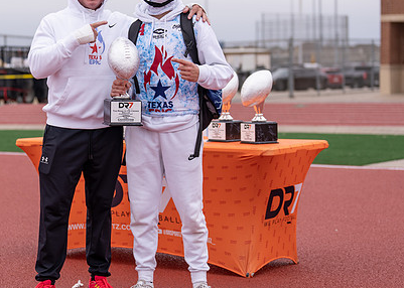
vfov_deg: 13.5
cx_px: 138
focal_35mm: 106
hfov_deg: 18.8
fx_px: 1216
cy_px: 124
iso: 100
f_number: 2.8
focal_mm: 70
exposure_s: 1/1000
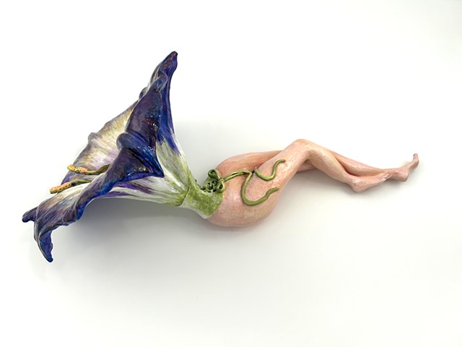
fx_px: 347
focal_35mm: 26
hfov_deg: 67.3
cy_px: 174
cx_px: 231
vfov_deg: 53.1
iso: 100
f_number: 1.5
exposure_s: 1/120
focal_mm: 5.7
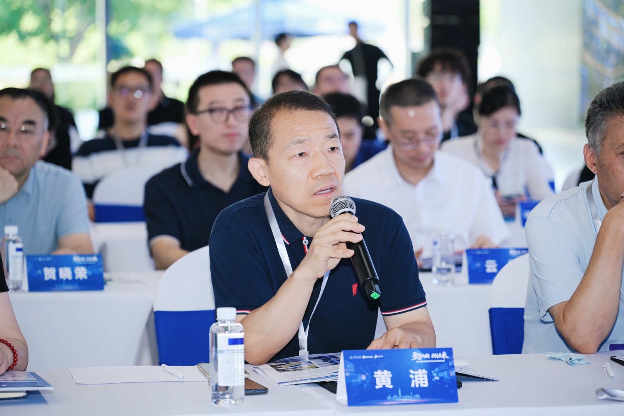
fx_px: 2079
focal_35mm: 120
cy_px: 208
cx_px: 312
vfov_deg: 11.4
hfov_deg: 17.1
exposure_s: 1/200
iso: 640
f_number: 4
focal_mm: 120
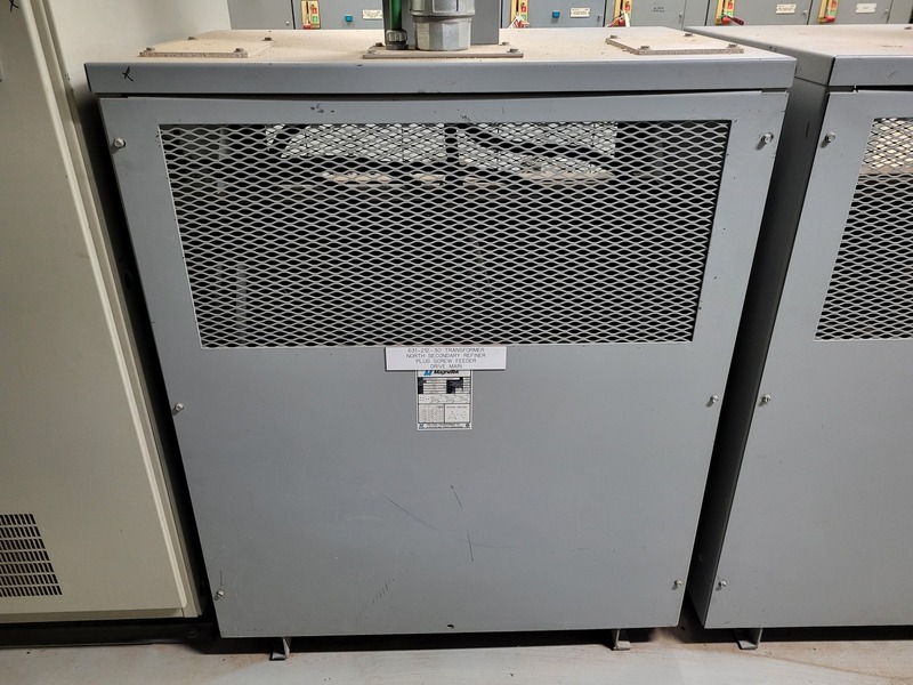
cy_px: 342
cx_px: 456
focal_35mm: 26
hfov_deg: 67.3
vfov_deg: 53.1
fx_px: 686
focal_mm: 5.4
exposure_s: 1/30
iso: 500
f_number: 1.8
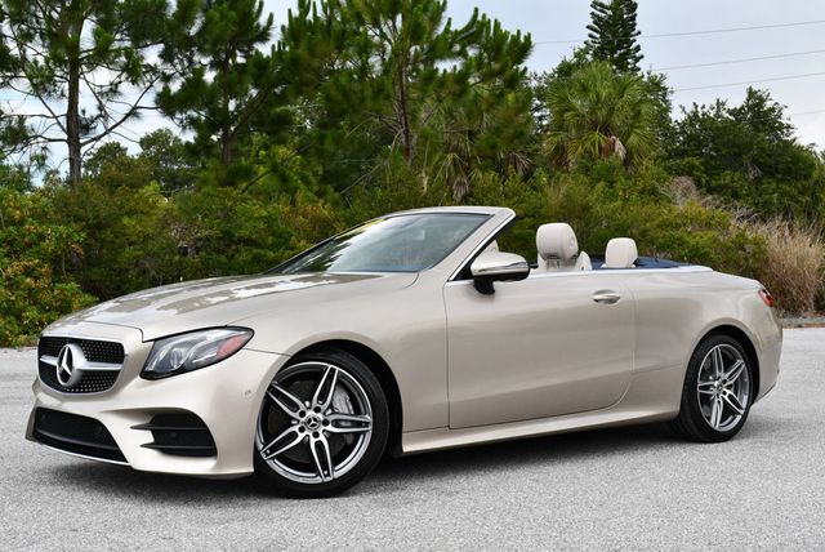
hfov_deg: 41.1
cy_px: 276
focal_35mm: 48
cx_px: 412
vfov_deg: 28.1
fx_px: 1101
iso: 140
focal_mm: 24
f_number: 8
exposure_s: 1/250
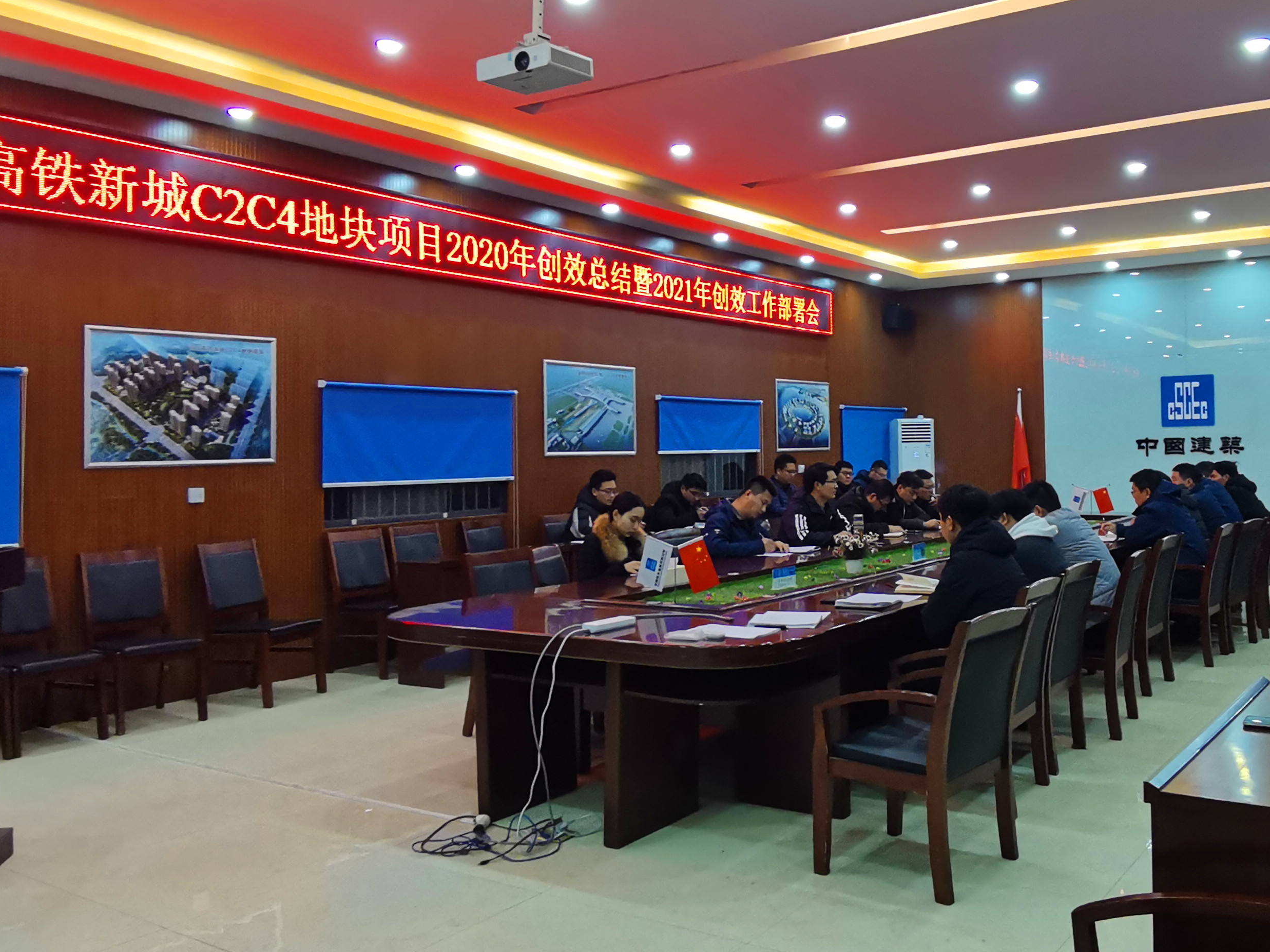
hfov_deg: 68.9
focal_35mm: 25
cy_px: 462
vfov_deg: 54.9
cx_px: 742
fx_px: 917
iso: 400
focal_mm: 2.26
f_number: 2.2
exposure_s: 1/33.3
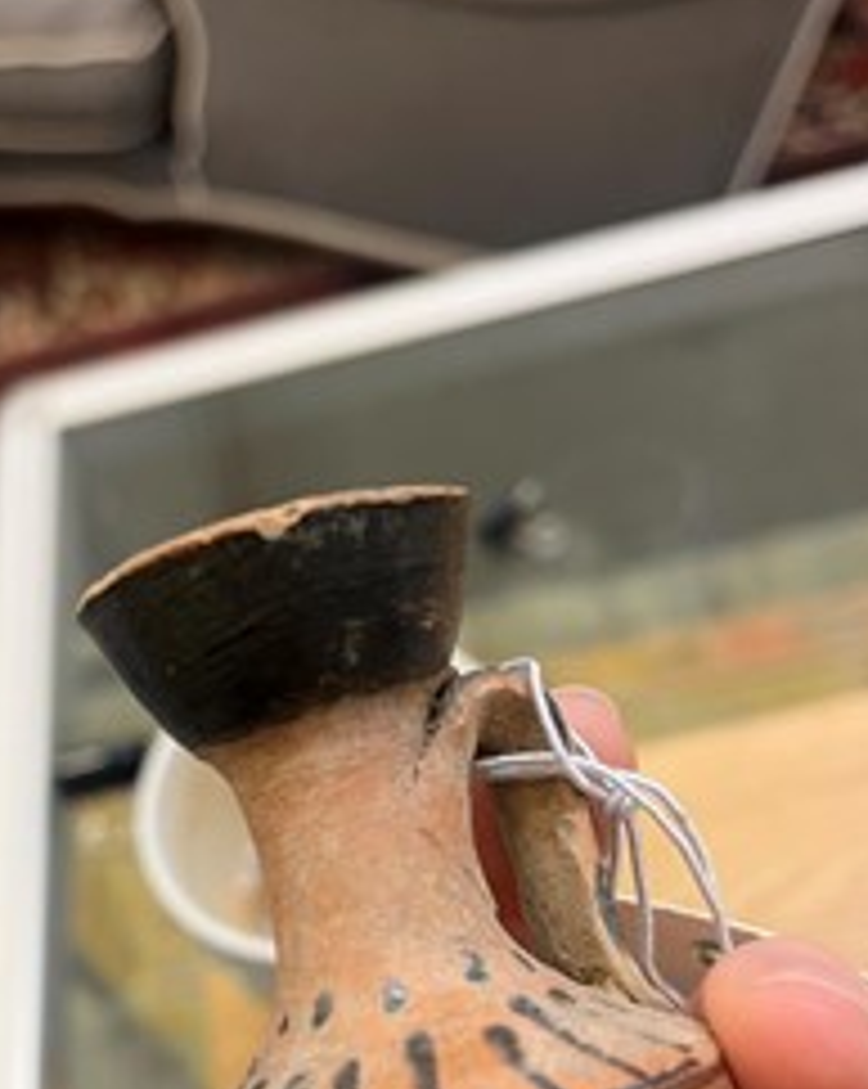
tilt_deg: -54.4
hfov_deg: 35.5
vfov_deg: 42.7
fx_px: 1351
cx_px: 346
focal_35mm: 42
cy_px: 796
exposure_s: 1/50
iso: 100
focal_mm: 5.1
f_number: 1.6
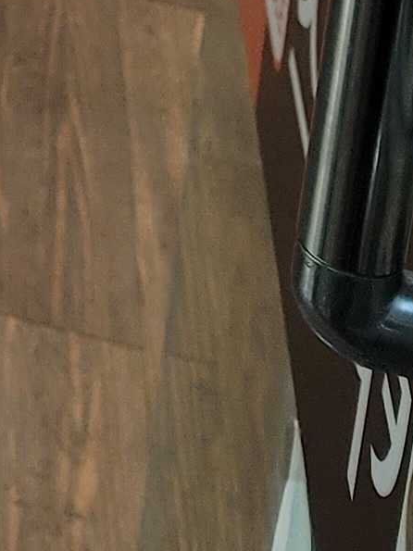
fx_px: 2673
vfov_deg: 9.5
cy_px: -1049
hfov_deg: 7.5
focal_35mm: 168
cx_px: -925
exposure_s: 1/60
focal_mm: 7
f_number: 1.8
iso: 200
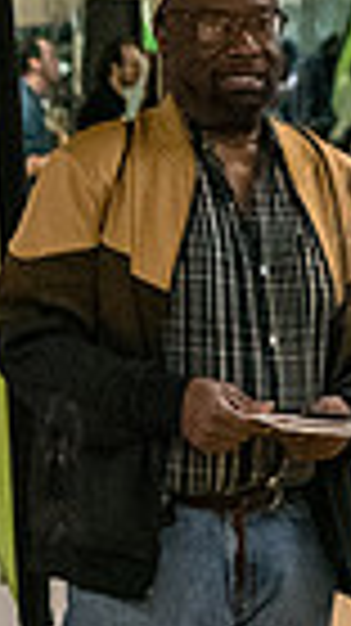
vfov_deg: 7.5
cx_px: -522
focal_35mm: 288
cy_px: 245
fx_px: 4774
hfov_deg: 4.1
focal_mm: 62
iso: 5000
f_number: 4
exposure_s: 1/320
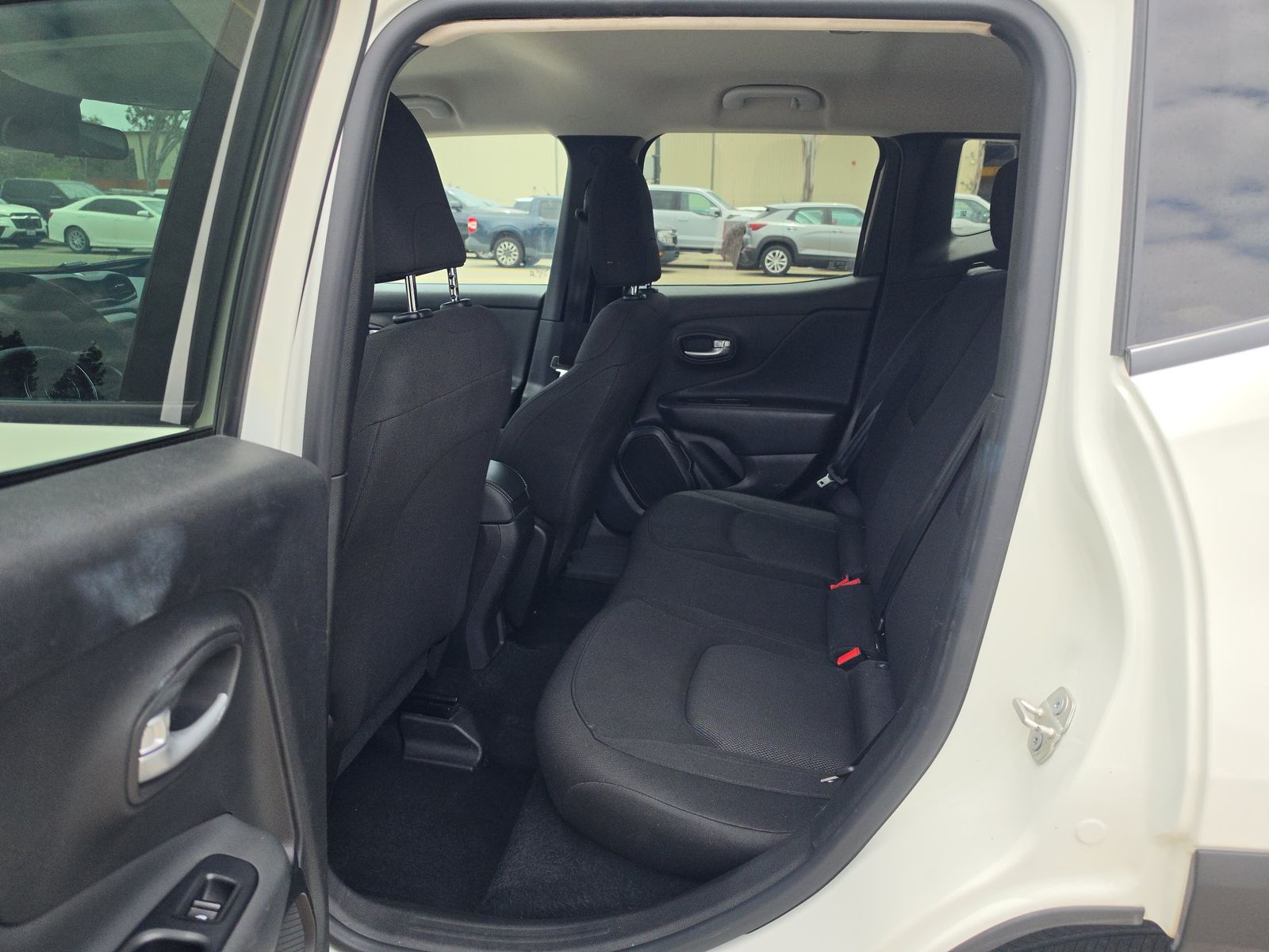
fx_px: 843
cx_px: 634
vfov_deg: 58.9
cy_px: 476
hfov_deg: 73.9
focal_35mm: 23
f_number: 1.4
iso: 63
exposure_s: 1/2397
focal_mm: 6.5
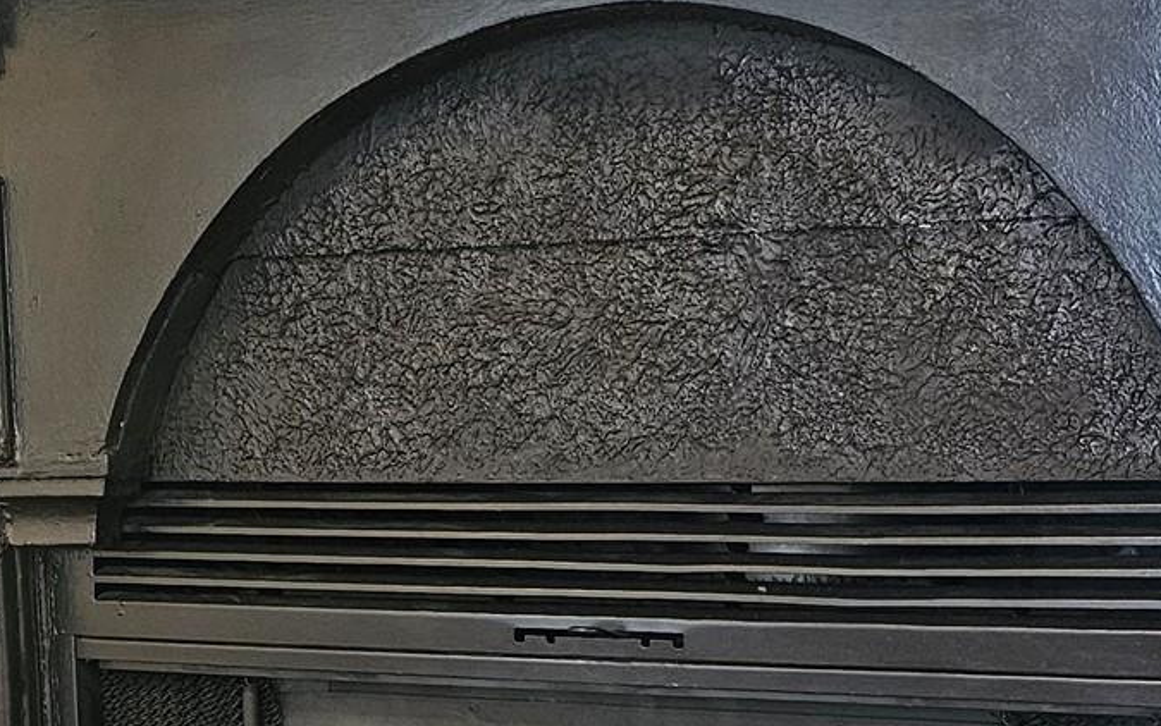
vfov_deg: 17.1
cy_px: 784
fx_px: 2342
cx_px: 458
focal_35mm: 74
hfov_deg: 27.8
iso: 800
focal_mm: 6.3
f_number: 1.7
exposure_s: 1/120
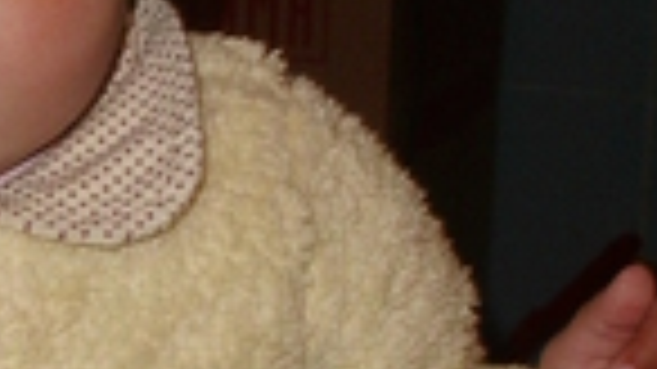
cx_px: -101
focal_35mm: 148
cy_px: 252
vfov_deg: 8.2
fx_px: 2577
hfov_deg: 14.1
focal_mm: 6.3
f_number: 2.9
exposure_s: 1/60
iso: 64
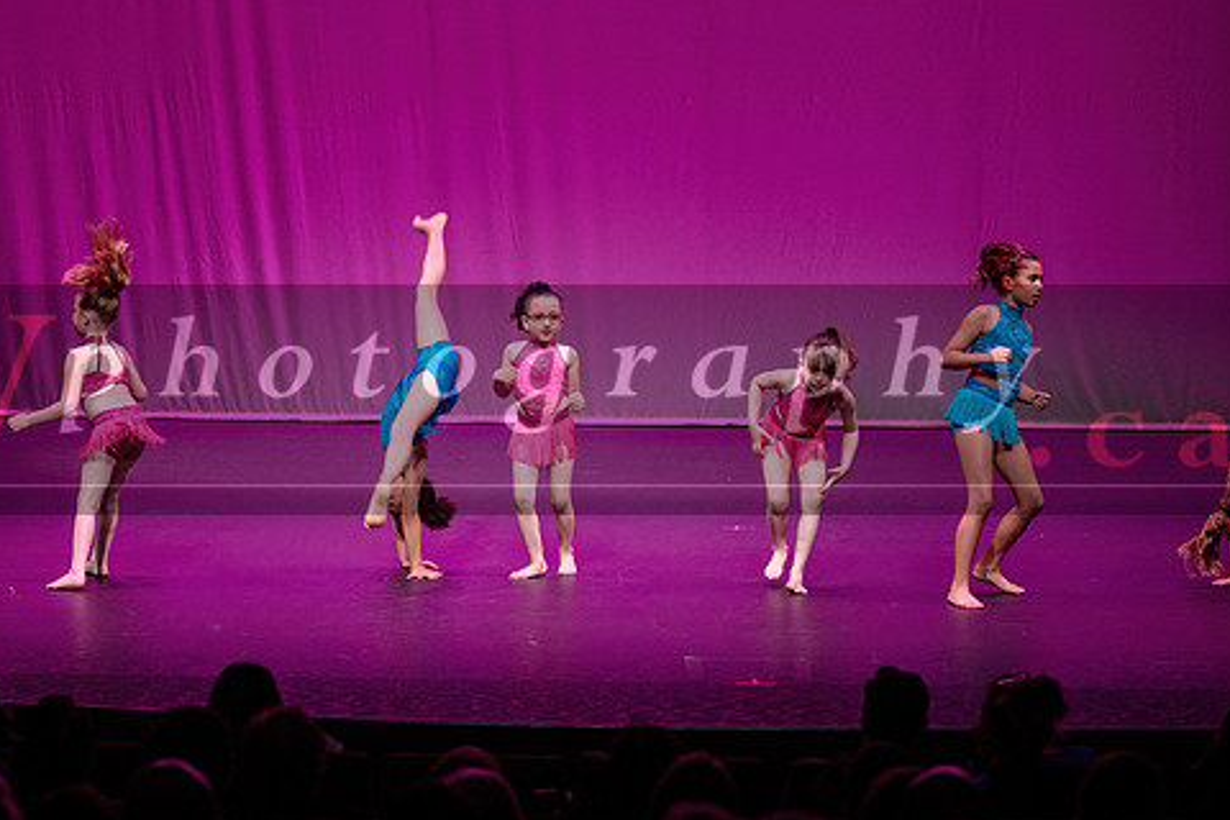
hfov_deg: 16.2
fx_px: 4305
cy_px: 383
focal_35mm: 126
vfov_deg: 10.9
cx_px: 471
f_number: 2.8
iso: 1250
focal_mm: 95
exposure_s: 1/250
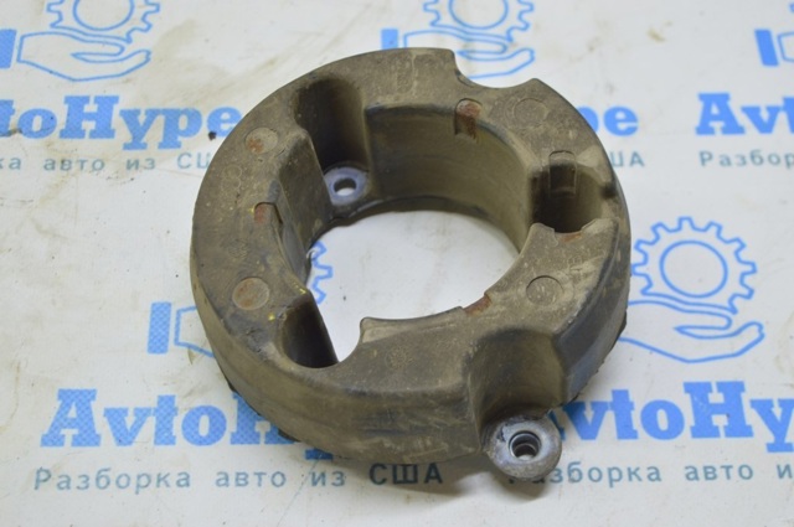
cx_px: 397
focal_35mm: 57
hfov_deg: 35.1
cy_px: 264
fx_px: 1256
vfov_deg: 23.7
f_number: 5.6
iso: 400
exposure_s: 1/20
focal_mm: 38
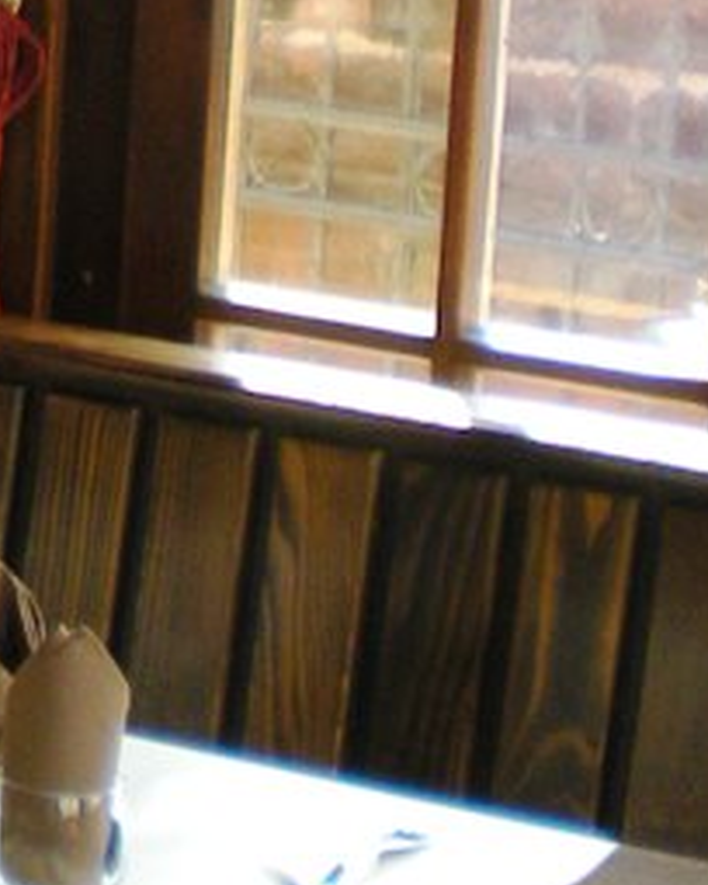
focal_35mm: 149
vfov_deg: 12.6
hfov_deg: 9.8
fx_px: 3903
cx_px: -552
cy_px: -201
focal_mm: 6.3
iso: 133
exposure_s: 1/59.4
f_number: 3.1
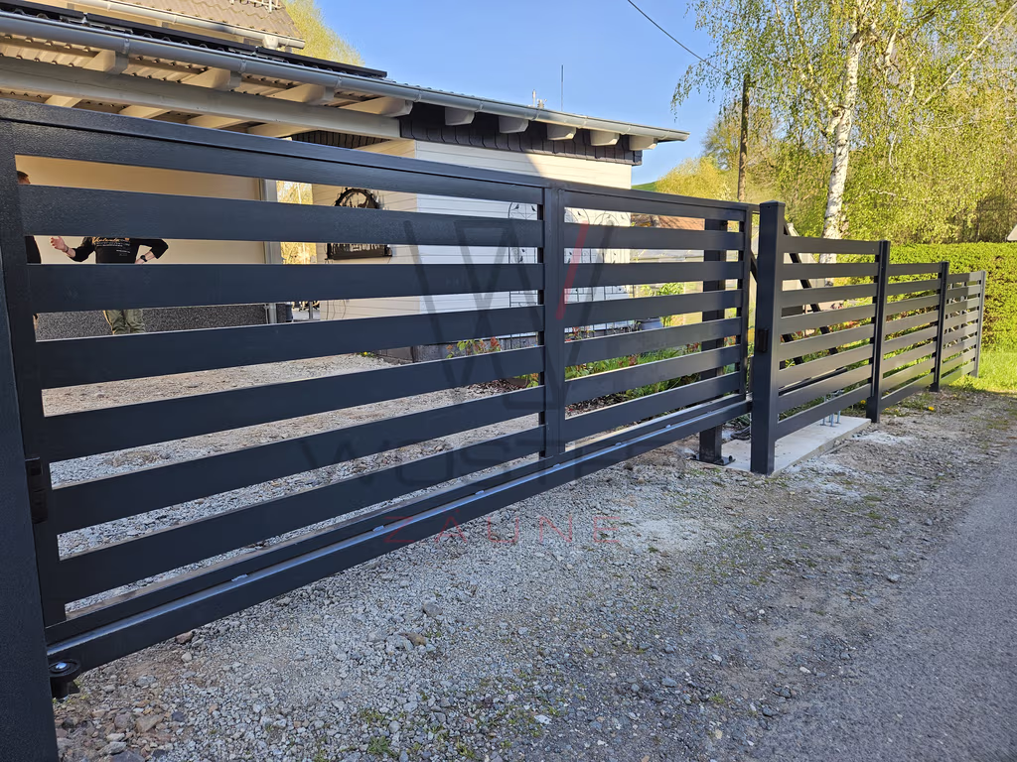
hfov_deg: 73.9
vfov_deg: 58.9
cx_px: 508
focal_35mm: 23
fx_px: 676
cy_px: 381
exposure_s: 1/508
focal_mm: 5.4
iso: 32
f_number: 1.8
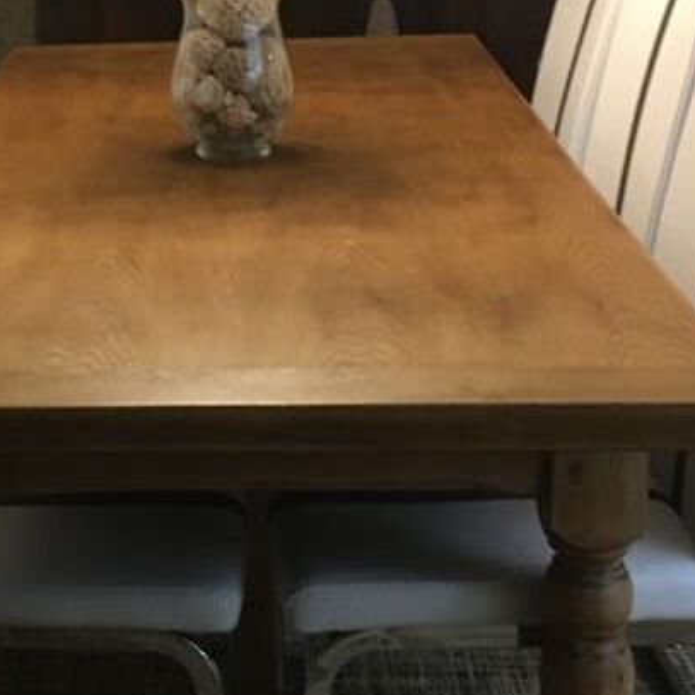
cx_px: 111
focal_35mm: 84
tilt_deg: -12.0
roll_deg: +1.4
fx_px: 1908
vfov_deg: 20.5
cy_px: 192
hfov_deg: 20.3
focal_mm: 4.15
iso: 200
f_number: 2.2
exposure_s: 1/33
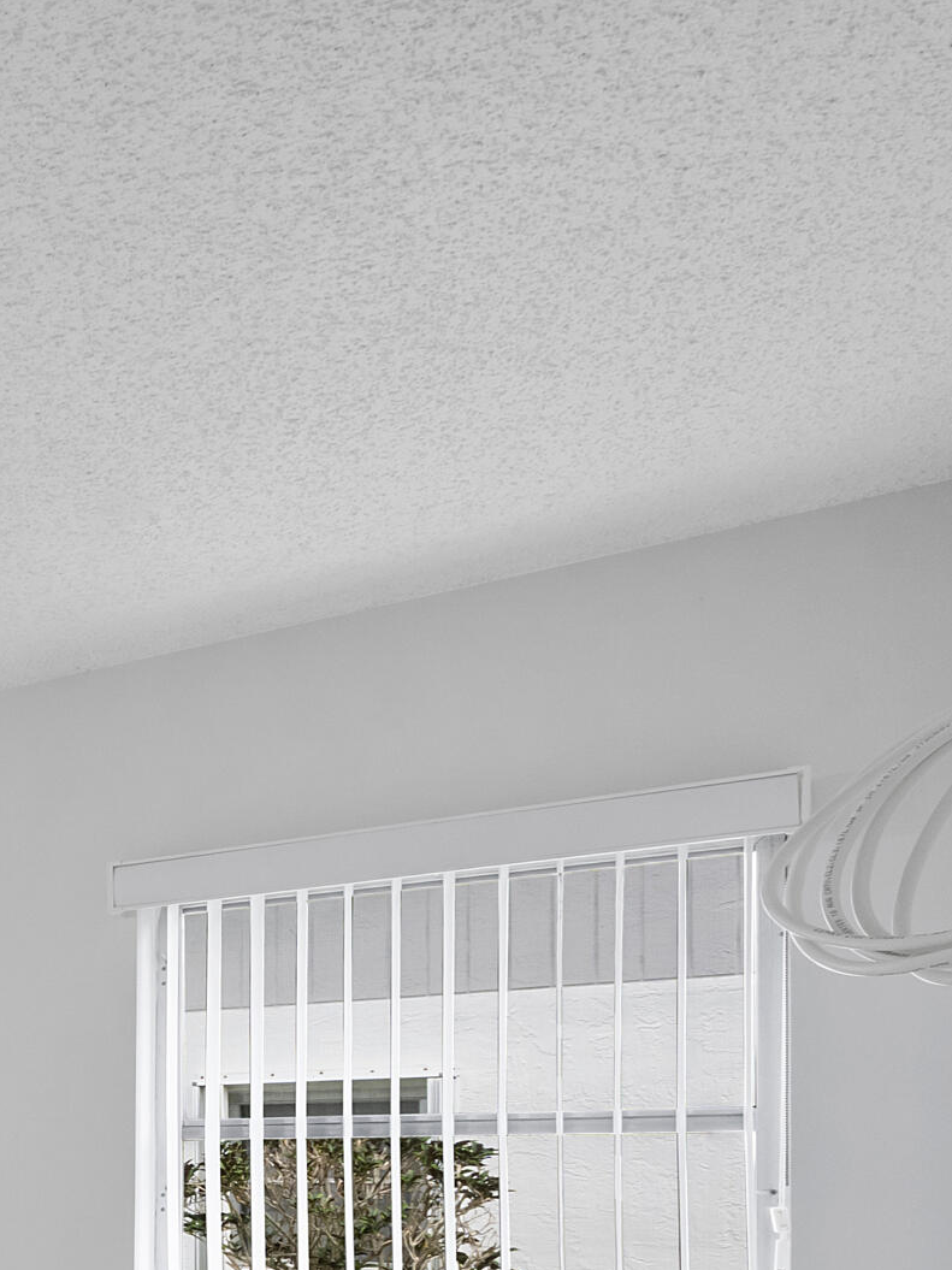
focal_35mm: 41
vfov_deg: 41.5
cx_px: -662
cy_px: 1180
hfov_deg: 23.3
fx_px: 1504
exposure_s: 1/20
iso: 160
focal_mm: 10
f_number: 11
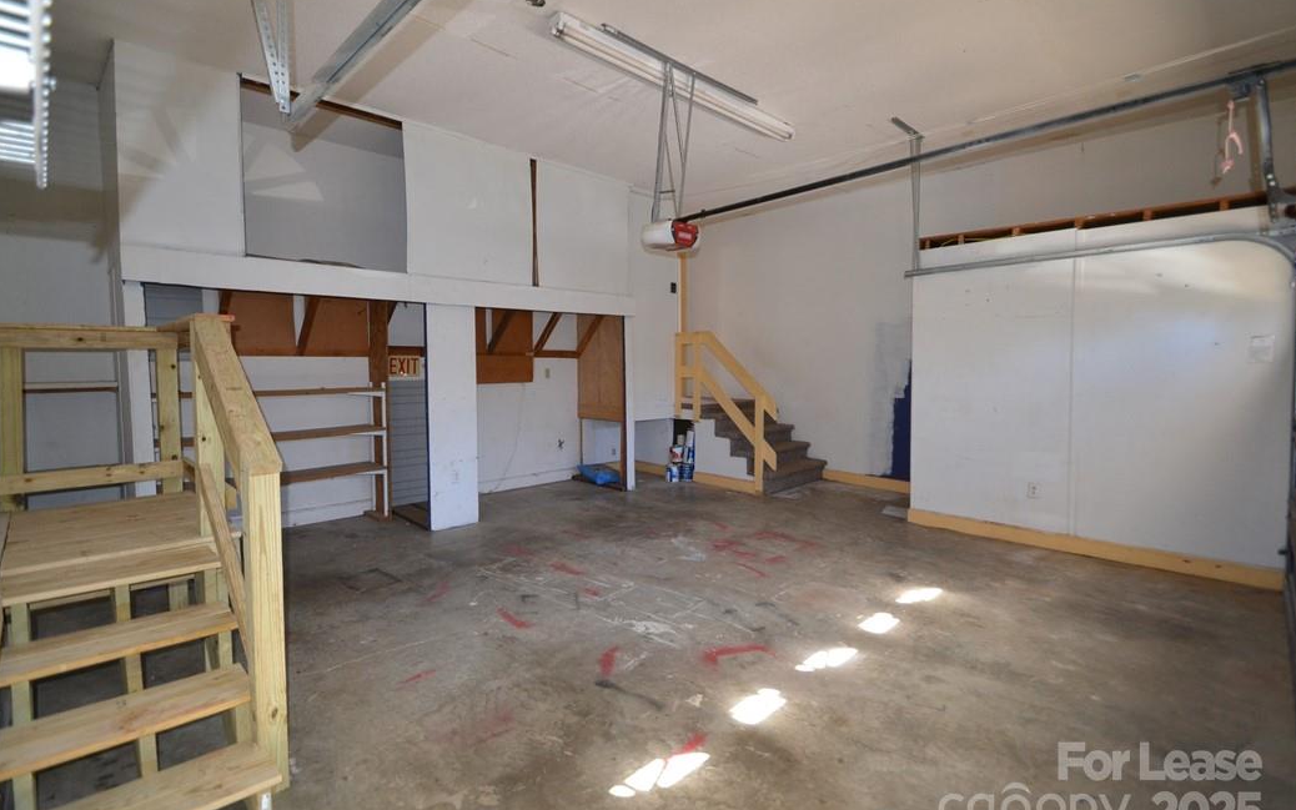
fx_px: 565
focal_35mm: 16
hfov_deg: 97.8
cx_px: 634
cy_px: 414
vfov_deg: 71.3
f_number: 3.5
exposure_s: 1/60
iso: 800
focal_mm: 10
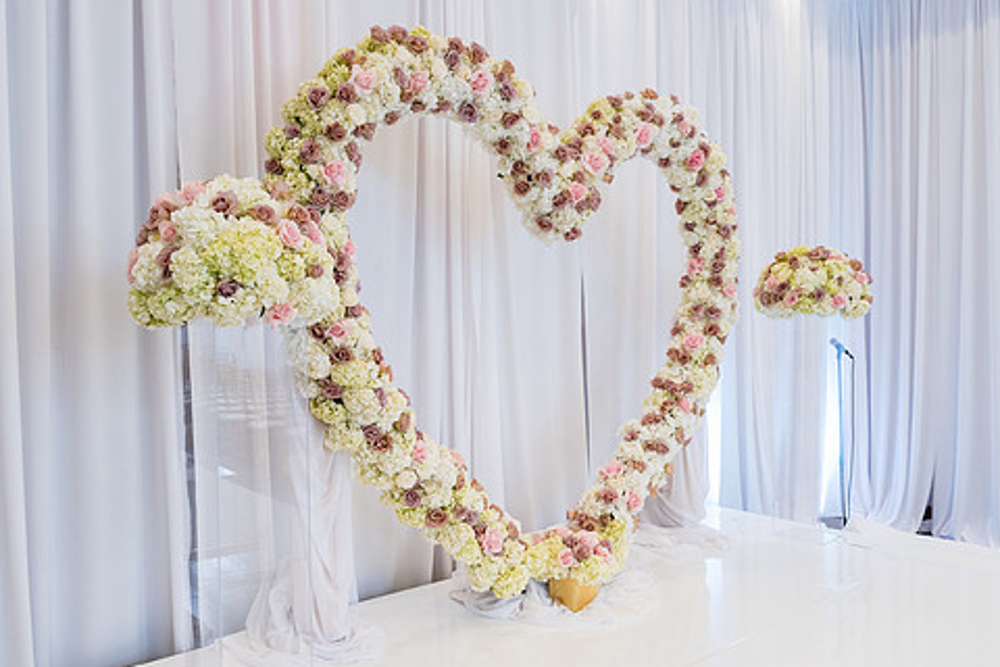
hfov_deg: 63.5
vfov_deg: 45.0
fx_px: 805
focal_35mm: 29
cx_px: 448
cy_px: 339
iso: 2000
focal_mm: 24
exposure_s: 1/250
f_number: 4
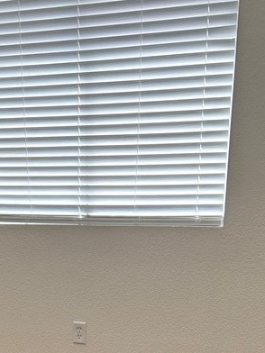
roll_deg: +2.2
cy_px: 424
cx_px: 52
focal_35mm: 68
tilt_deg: -21.4
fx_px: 694
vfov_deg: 25.6
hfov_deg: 21.3
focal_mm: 5.7
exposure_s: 1/171
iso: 50
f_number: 1.5
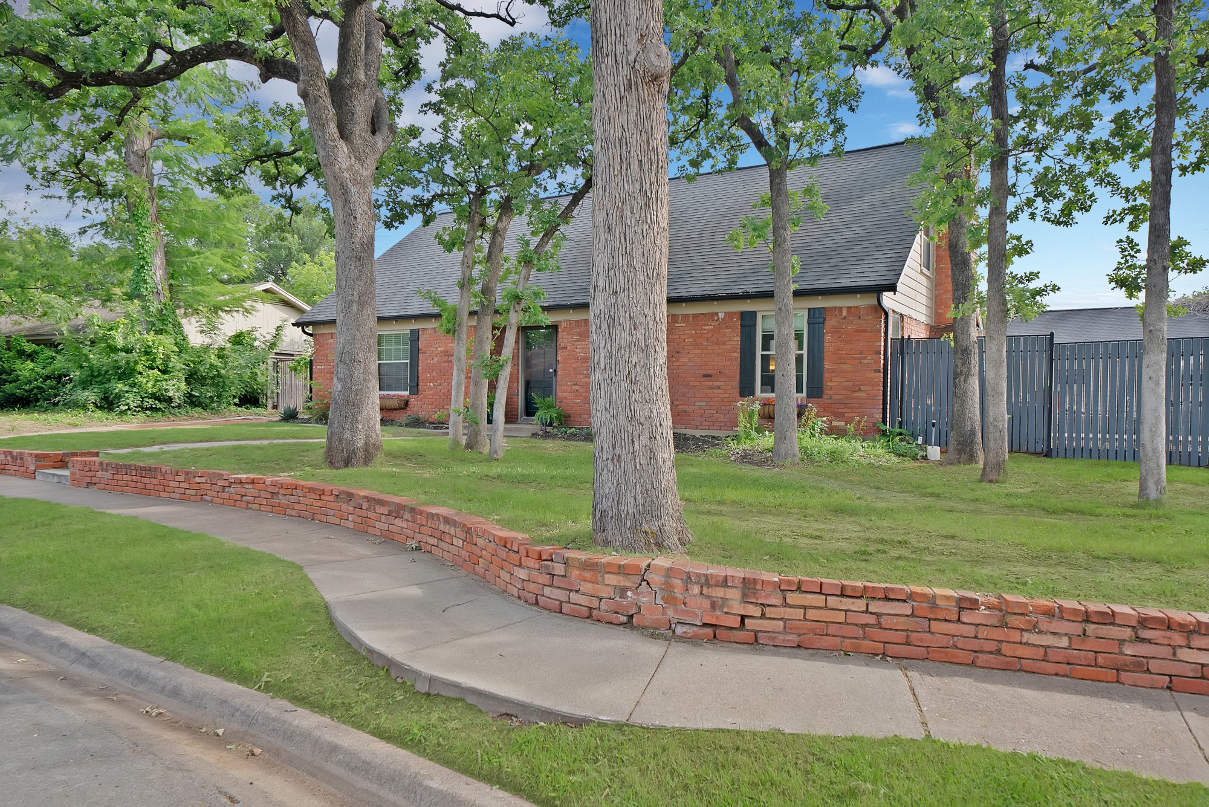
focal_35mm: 24
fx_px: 806
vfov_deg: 53.2
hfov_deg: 73.7
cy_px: 404
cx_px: 604
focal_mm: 24
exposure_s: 1/50
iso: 640
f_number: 9
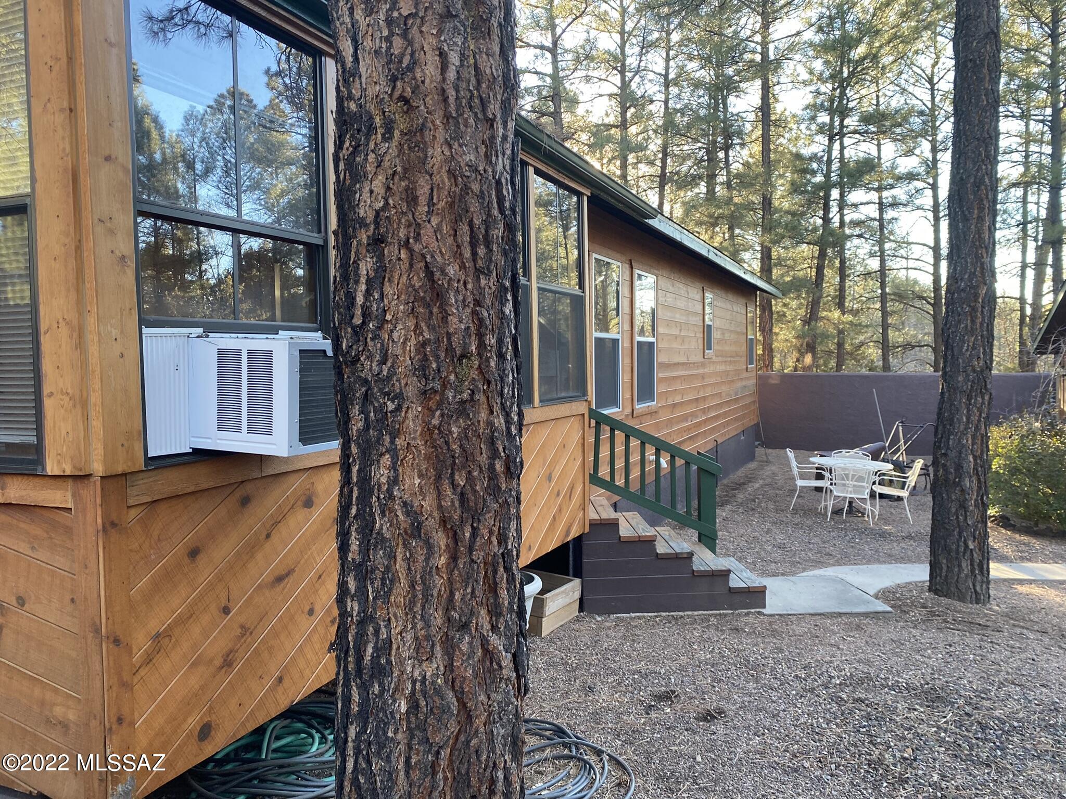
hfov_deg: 67.3
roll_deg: +1.3
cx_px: 533
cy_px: 400
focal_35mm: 26
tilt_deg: -2.9
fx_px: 801
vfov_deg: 53.1
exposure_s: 1/121
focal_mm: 4.25
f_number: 1.8
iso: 80
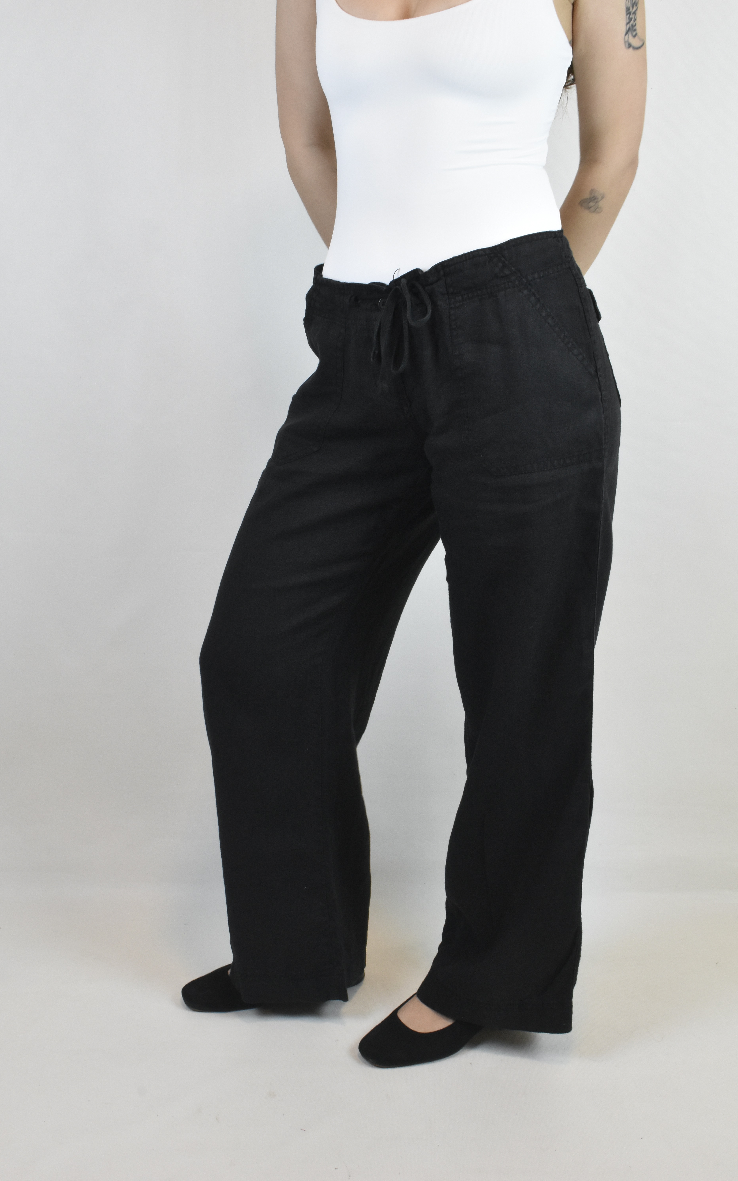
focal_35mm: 48
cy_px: 592
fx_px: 1529
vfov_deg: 42.2
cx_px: 376
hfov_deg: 27.1
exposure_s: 1/30
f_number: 18
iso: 1600
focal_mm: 31
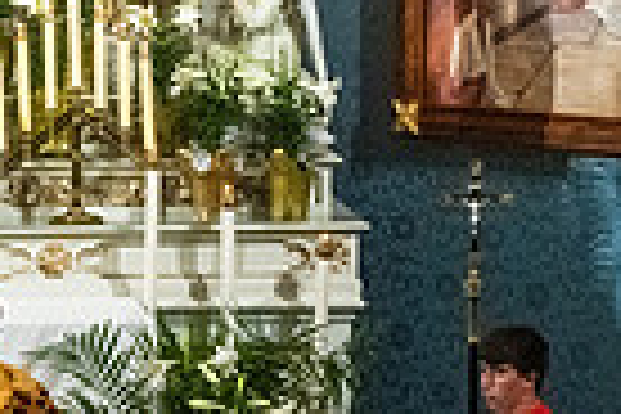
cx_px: -184
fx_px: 7503
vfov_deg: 3.1
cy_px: 812
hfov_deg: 4.7
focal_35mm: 435
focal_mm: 100
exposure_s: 1/60
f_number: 16
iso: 5000
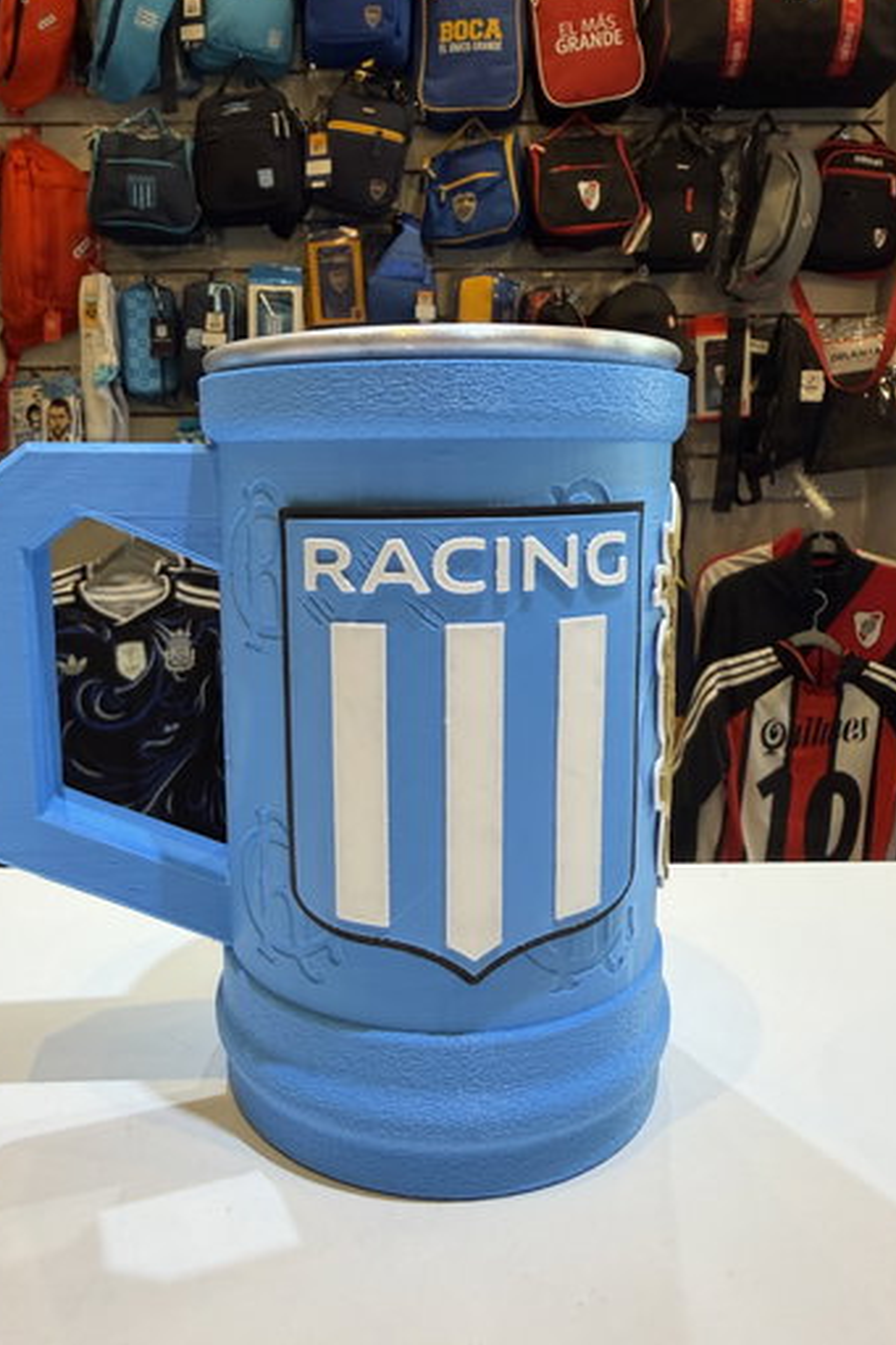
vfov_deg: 69.4
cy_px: 682
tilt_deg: -8.6
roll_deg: +0.8
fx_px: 971
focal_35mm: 26
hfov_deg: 49.4
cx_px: 402
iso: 160
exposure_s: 1/100
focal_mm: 2.22
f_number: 2.2
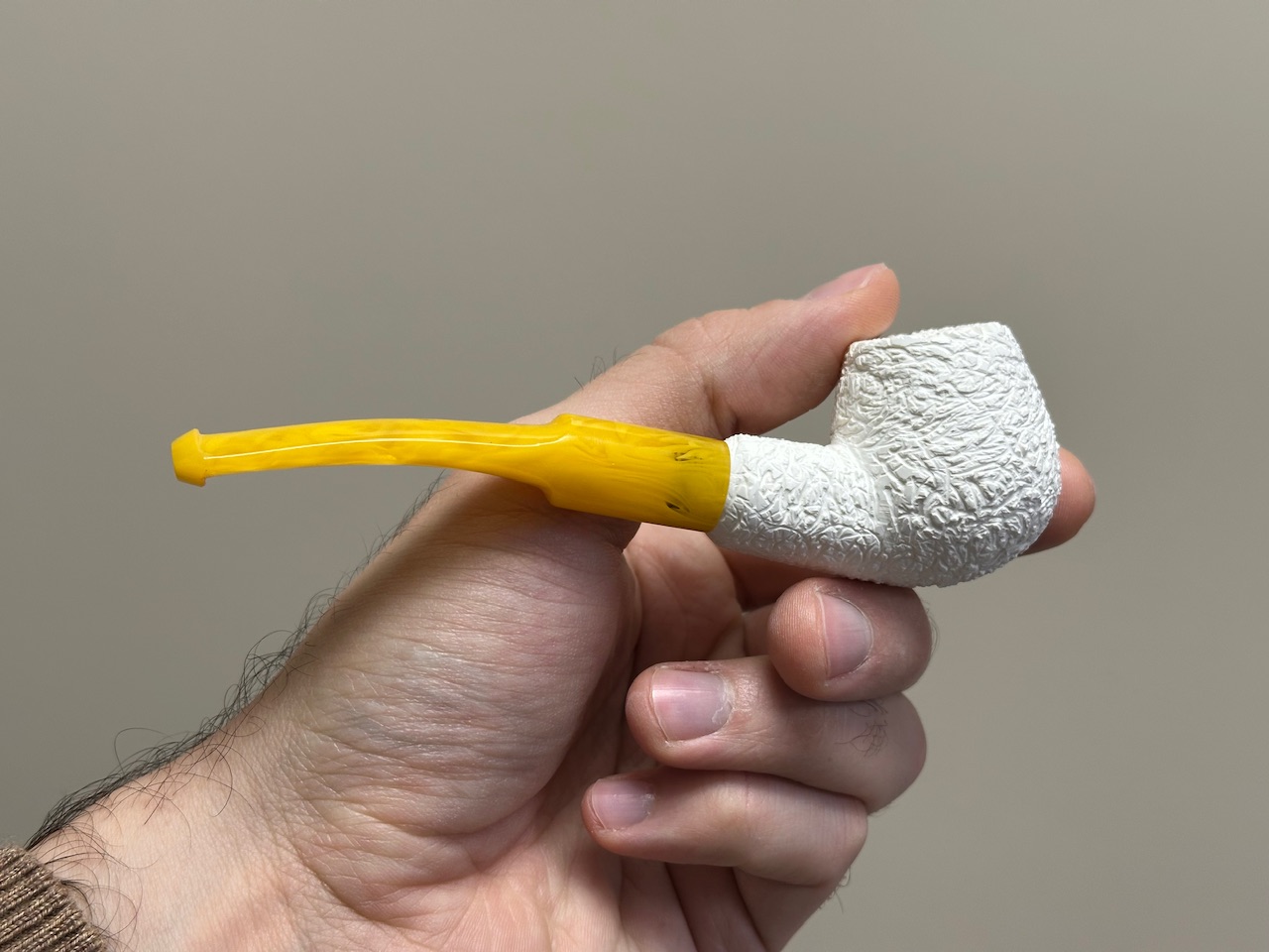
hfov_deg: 39.7
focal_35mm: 48
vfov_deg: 30.3
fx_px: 1760
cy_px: 476
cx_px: 634
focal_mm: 6.86
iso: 80
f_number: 1.78
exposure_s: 1/121
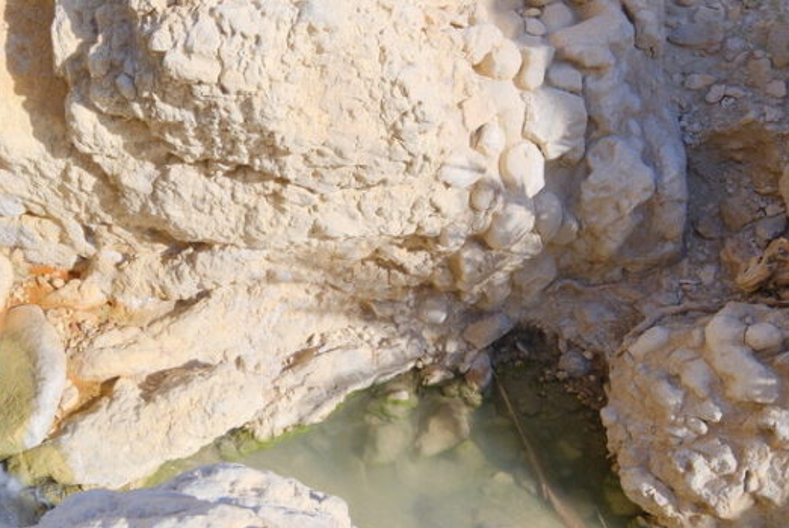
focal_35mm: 42
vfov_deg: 31.9
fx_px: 921
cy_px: 293
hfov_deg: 45.4
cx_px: 243
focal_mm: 17.4
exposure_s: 1/450
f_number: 7.1
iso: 640
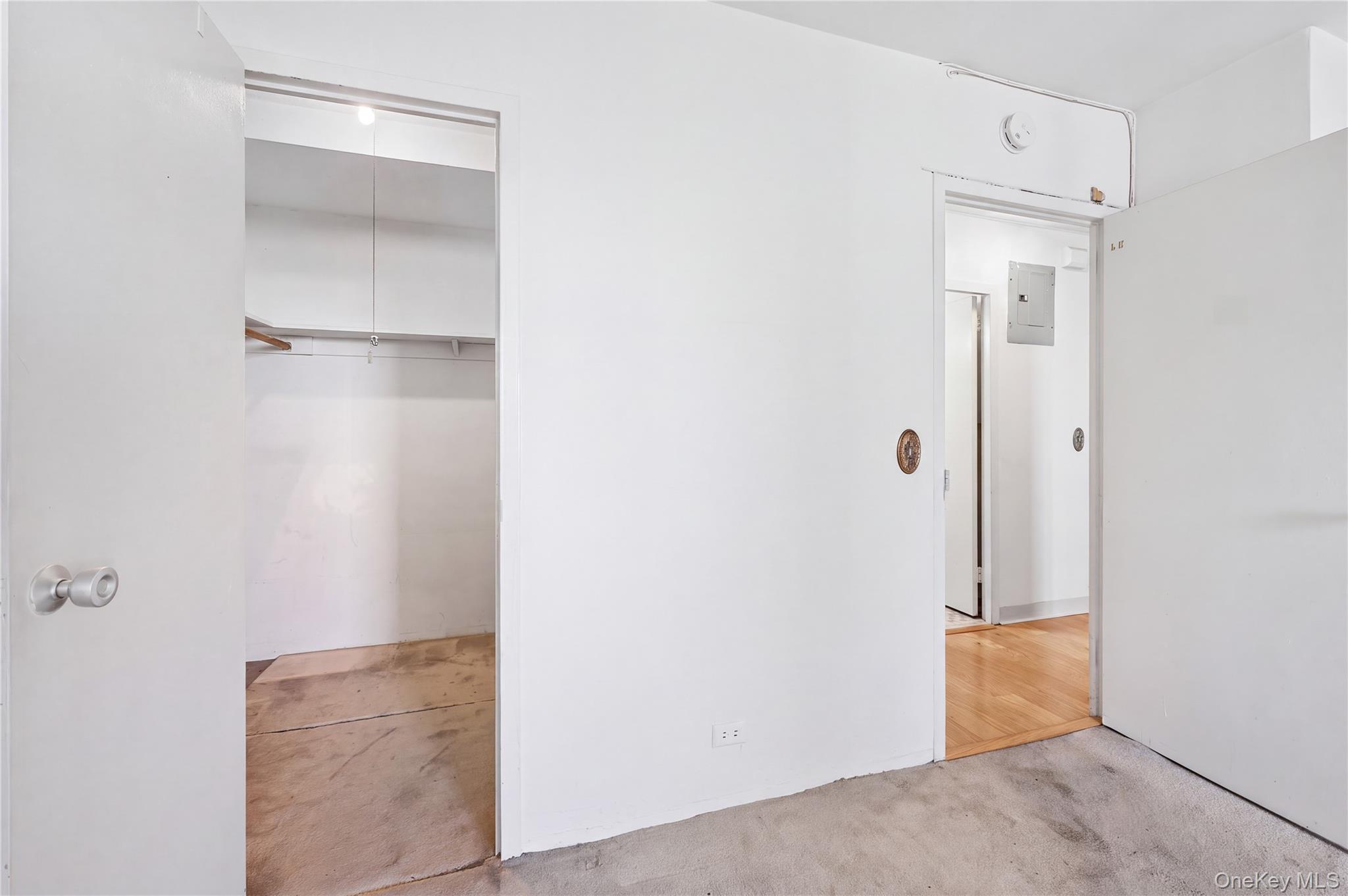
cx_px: 674
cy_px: 448
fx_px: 524
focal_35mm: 14
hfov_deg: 104.3
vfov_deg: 81.1
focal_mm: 14
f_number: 11
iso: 200
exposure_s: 1/5
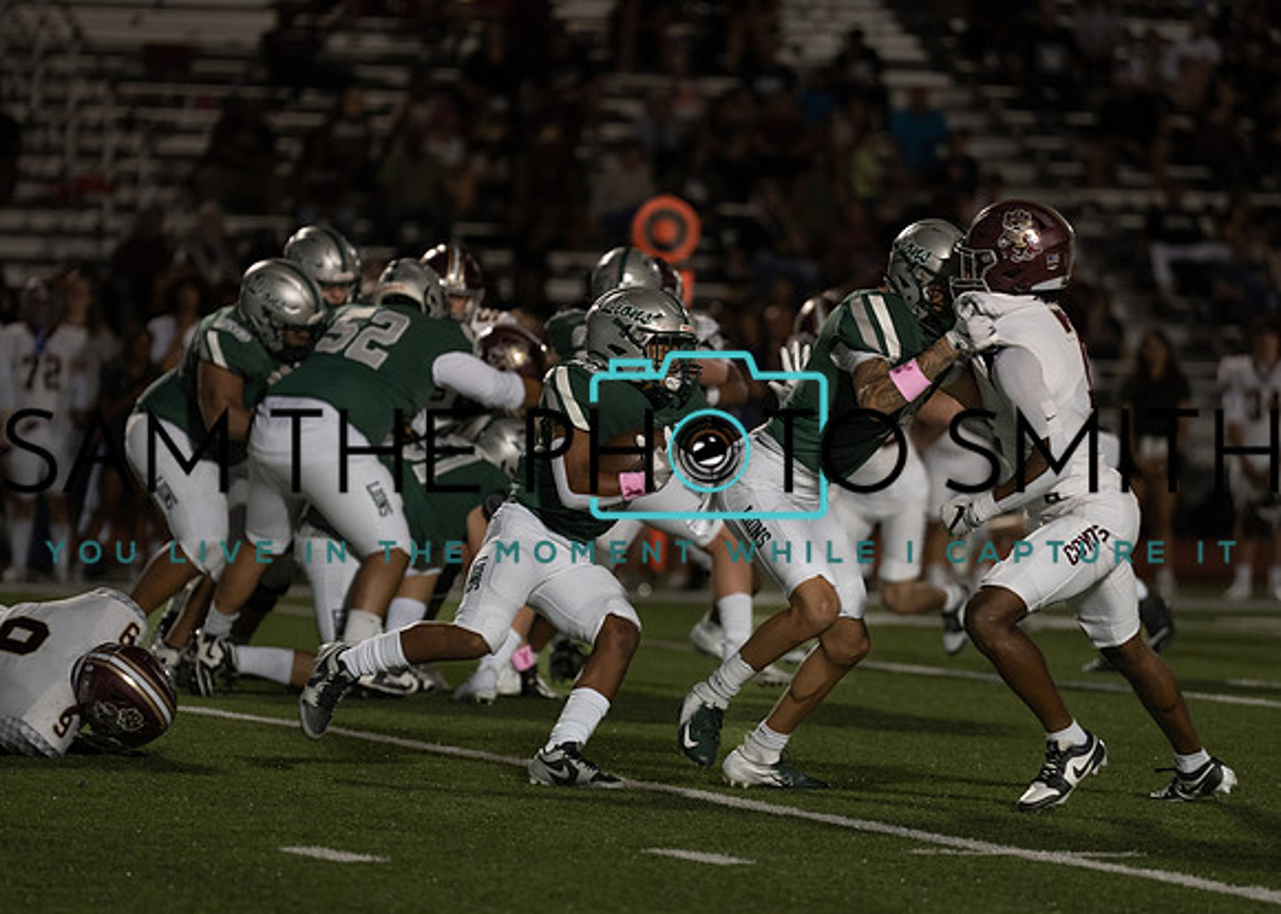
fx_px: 9362
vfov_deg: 5.6
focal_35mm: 257
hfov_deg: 7.8
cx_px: 658
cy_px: 543
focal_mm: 200
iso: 1000
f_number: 2.8
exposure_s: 1/1000
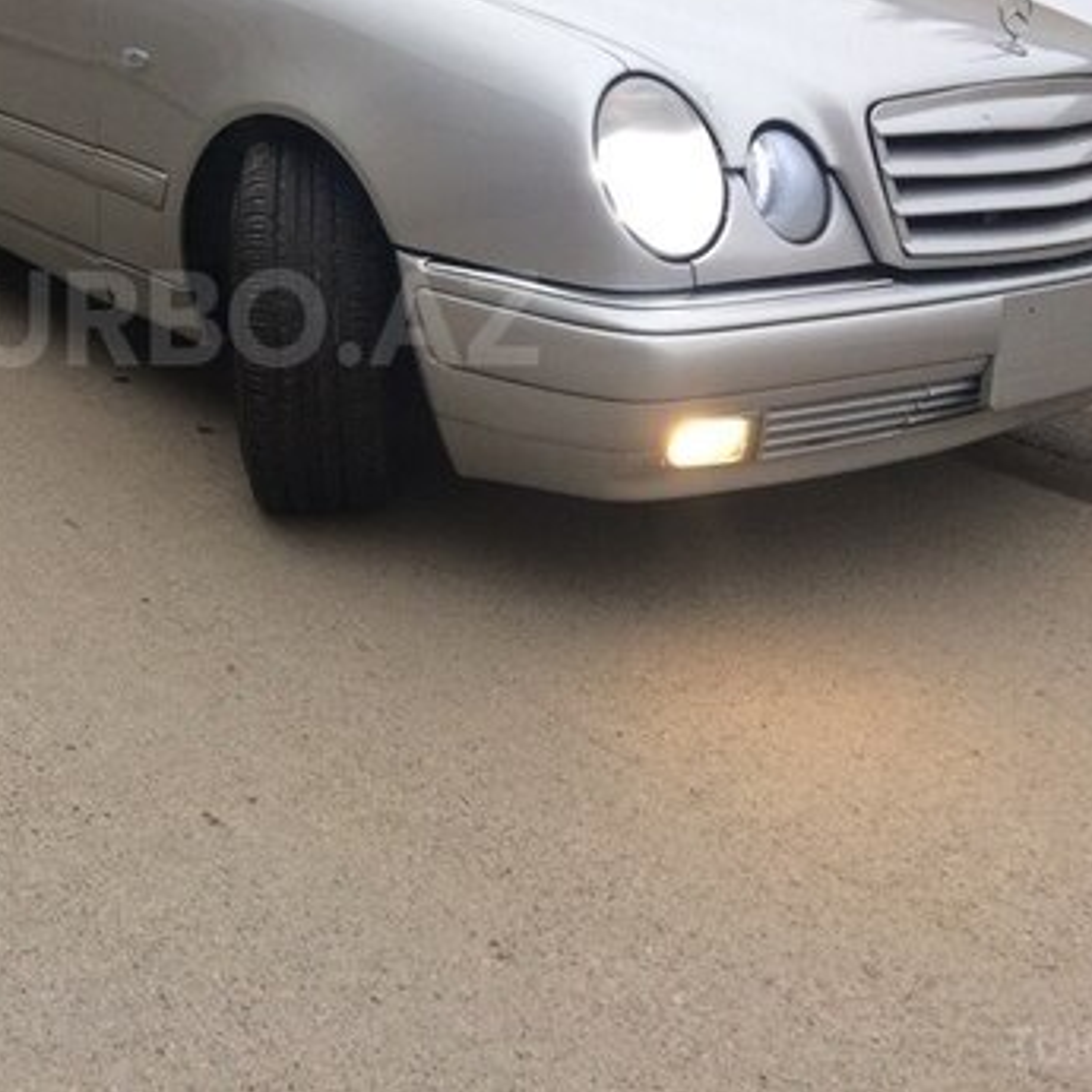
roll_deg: +0.0
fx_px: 1749
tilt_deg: -16.6
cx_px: 215
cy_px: 318
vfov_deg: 34.2
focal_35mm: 49
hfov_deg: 33.6
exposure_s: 1/100
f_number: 2.2
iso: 50
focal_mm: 4.15
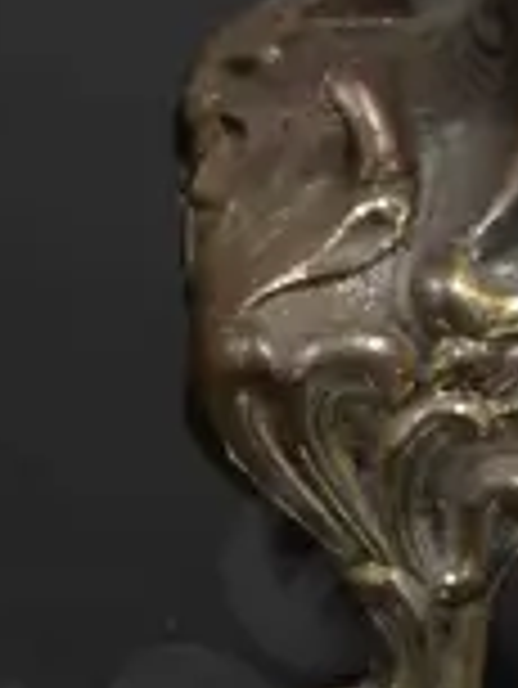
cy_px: -153
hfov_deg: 4.8
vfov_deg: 6.4
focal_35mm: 308
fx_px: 6137
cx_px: 867
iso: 500
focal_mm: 23
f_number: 5.1
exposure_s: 1/60
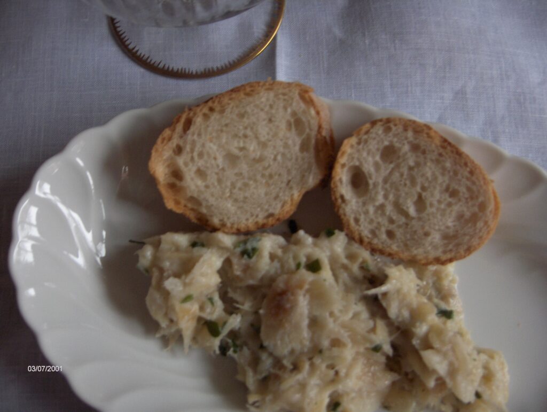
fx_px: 617
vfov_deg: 36.9
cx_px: 274
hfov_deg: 47.8
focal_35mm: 39
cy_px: 206
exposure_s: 1/64.5
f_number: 2.8
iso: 200
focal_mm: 8
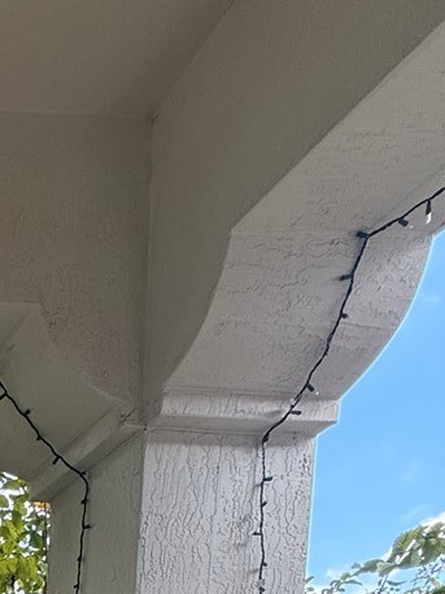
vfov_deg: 25.9
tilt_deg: -5.7
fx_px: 839
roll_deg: -1.5
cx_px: -323
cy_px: 937
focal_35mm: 49
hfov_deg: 21.4
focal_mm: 2.22
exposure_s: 1/296
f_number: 2.2
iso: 64
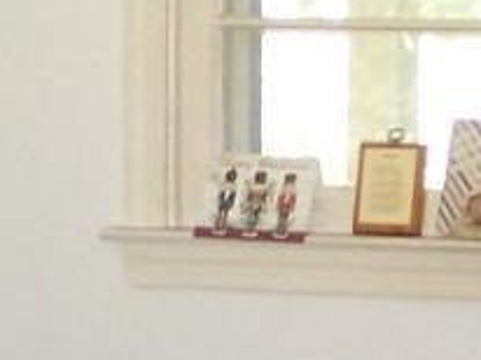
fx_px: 3692
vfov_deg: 5.6
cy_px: 2
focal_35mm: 266
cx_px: 259
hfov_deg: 7.5
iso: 140
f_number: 2.8
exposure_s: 1/20
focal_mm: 6.3
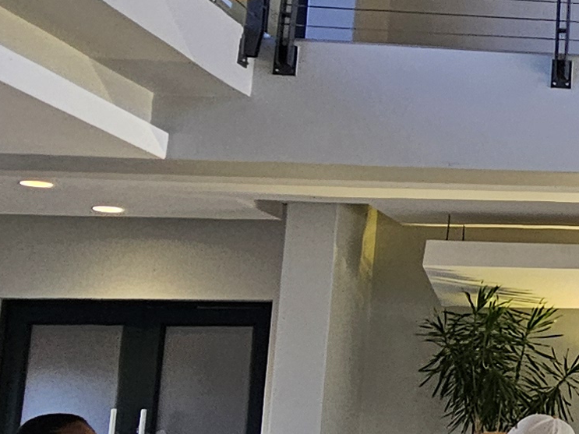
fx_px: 1171
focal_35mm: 70
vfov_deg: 21.0
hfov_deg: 19.2
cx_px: 1102
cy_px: 195
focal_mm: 2.2
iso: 80
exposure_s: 1/100
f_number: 2.2
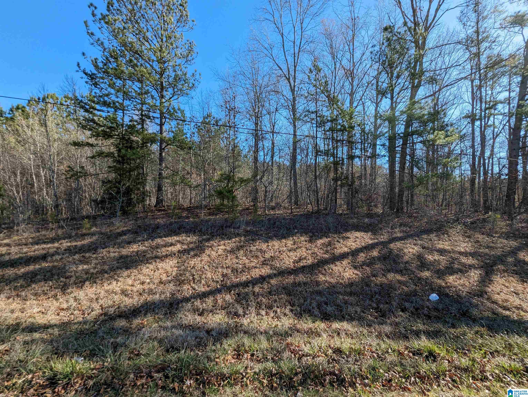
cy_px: 198
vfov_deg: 90.1
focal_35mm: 13
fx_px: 199
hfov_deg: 106.1
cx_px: 264
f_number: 2.2
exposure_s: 1/492
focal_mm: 1.95
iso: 39
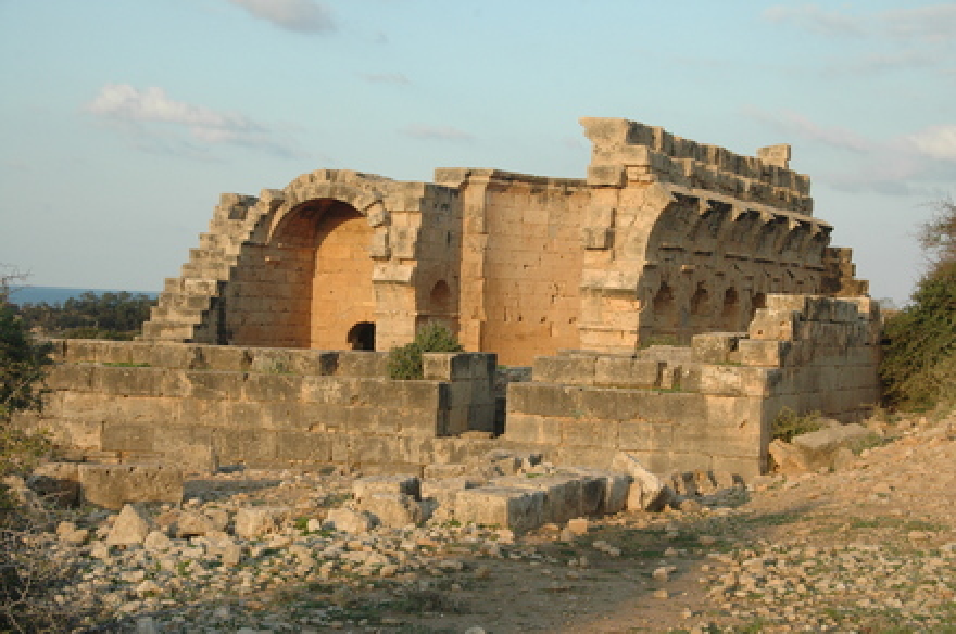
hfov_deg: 26.0
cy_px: 317
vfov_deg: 17.4
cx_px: 478
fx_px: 2068
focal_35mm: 78
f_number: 11
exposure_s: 1/500
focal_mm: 52
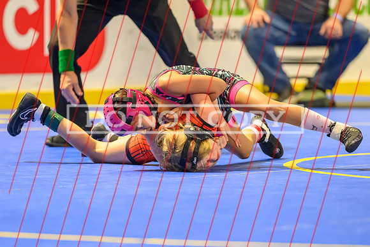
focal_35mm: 298
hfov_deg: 6.9
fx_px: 3060
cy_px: 138
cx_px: 183
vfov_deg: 4.6
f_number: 2.8
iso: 4500
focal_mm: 200
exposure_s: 1/800
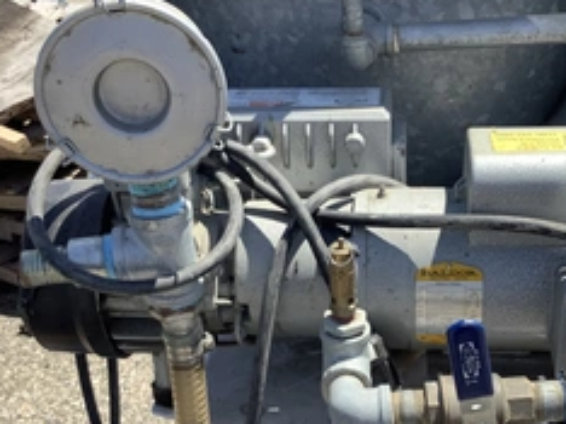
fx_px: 866
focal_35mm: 53
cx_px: 351
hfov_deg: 36.0
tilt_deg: -30.4
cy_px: 271
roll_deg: +5.1
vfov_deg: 27.4
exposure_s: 1/905
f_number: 2.4
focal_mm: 3.3
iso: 25
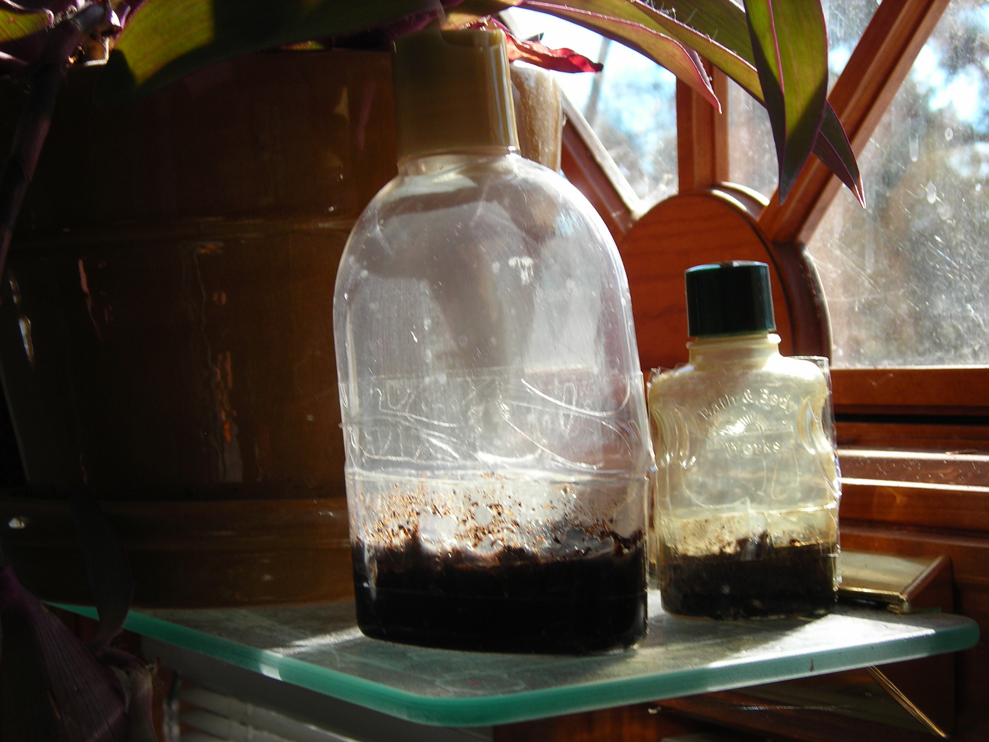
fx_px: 1857
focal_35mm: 65
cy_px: 371
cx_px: 494
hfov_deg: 29.8
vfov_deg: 22.6
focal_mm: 10.8
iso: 50
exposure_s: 1/108
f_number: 3.9
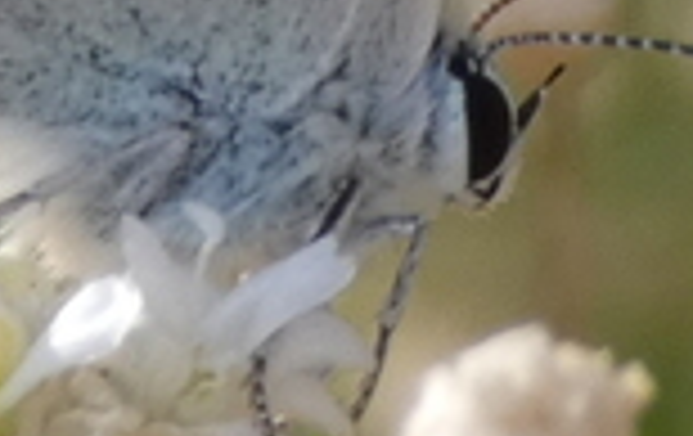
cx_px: 142
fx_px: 14404
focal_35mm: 761
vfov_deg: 1.7
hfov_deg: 2.8
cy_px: -216
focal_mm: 23.3
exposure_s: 1/100
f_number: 5.2
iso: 80
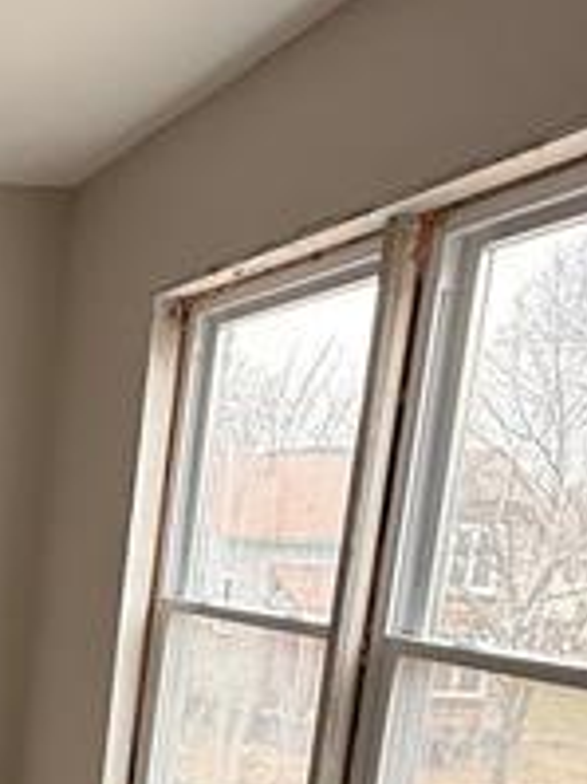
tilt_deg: -8.6
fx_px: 1222
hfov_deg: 22.3
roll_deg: -5.1
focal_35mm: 54
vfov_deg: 33.6
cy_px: 713
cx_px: -292
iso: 100
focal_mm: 2.22
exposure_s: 1/99
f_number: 2.2
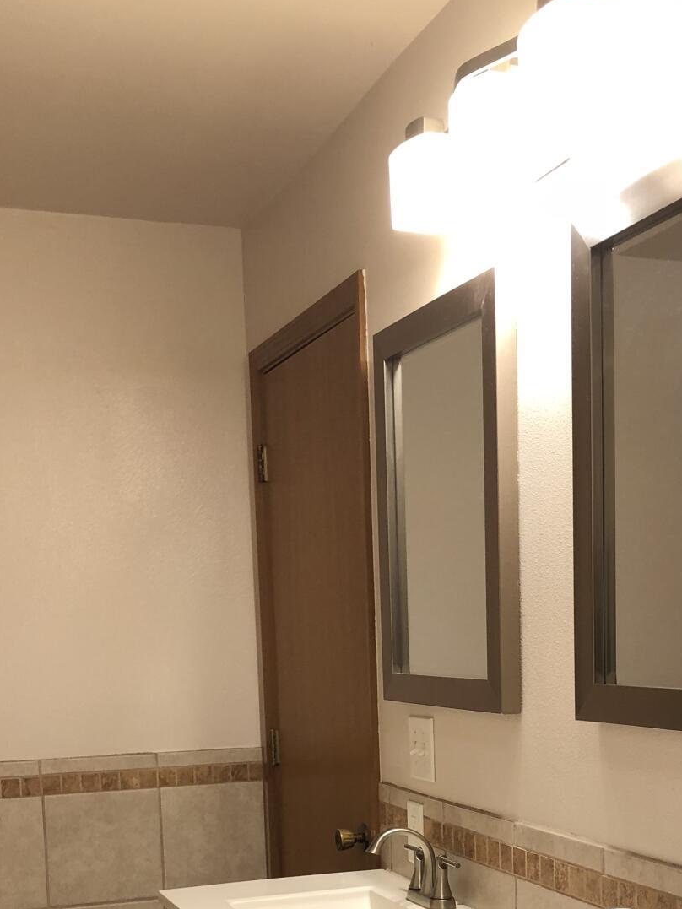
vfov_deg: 34.8
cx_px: 402
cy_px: 809
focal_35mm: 52
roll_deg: +1.3
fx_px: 1366
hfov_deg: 28.0
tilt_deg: -4.7
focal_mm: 3.99
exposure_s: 1/24
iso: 40
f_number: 1.8
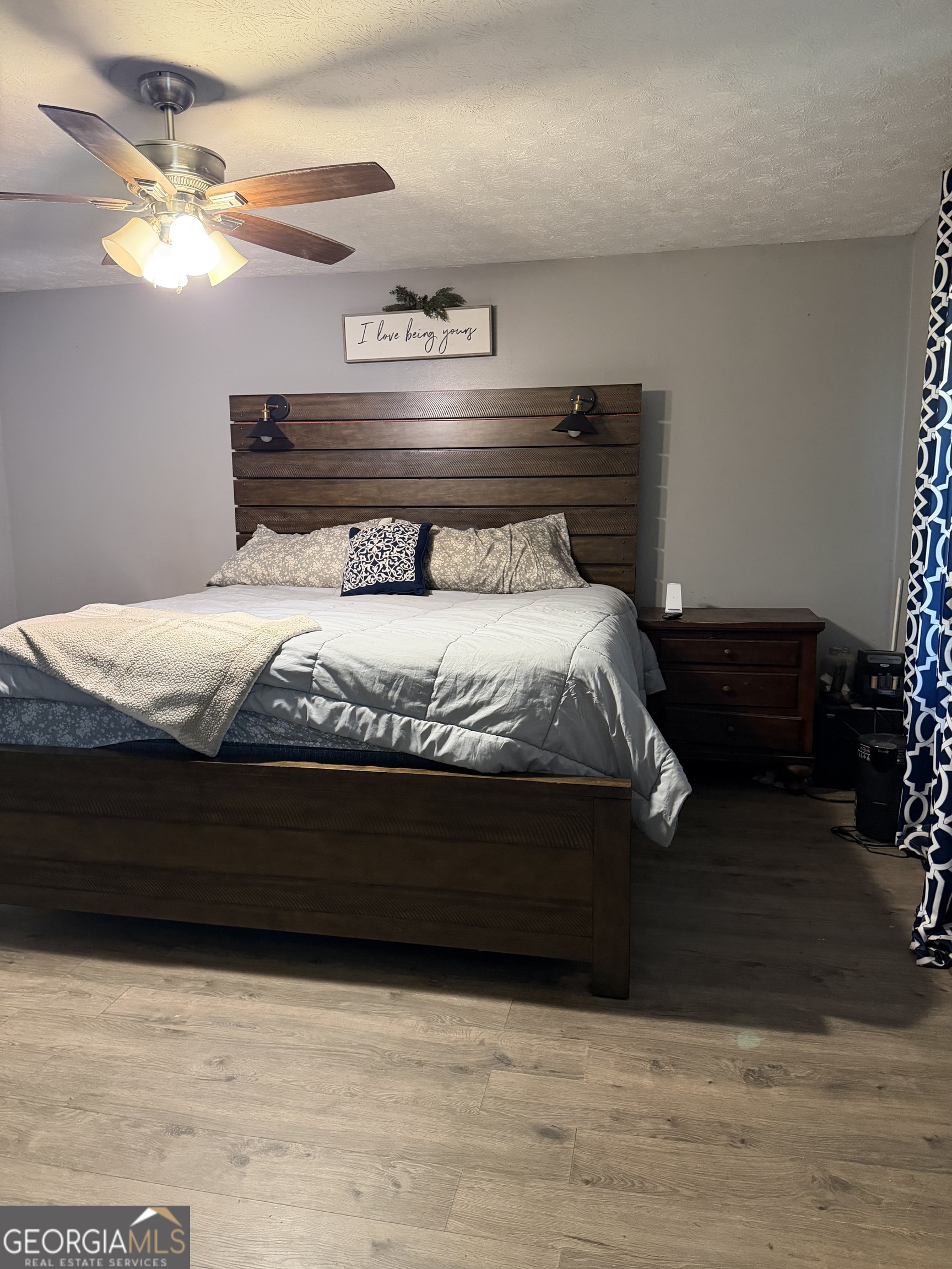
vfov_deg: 71.6
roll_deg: -0.4
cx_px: 476
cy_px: 634
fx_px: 880
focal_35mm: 24
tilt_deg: -8.4
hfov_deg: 56.8
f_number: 1.78
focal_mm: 6.76
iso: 640
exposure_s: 1/40
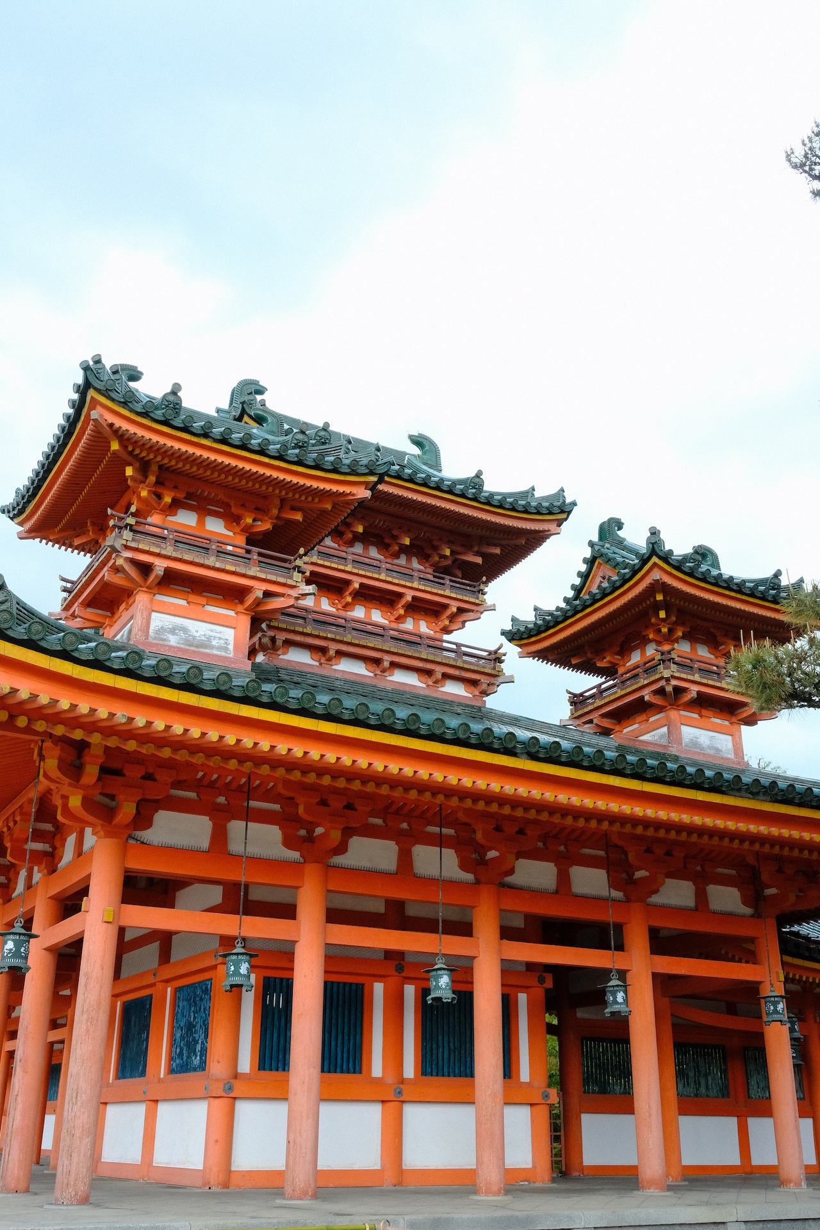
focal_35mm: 35
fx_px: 1196
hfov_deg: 37.9
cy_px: 615
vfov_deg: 54.4
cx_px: 410
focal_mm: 23
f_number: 10
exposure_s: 1/125
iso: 1600
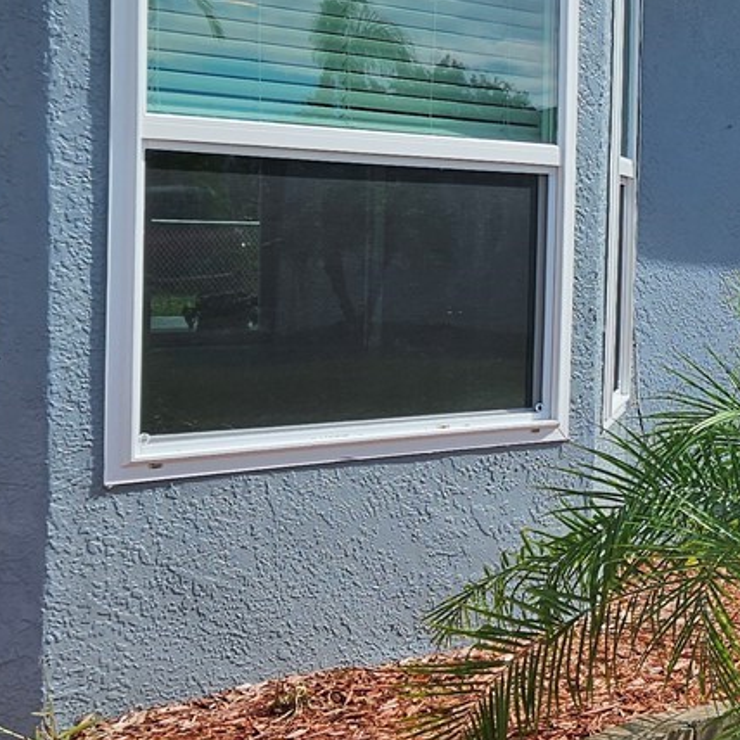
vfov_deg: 22.7
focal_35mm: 76
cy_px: 284
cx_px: 1060
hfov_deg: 20.1
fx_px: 1838
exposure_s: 1/2977
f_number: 1.8
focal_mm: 5.4
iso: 25
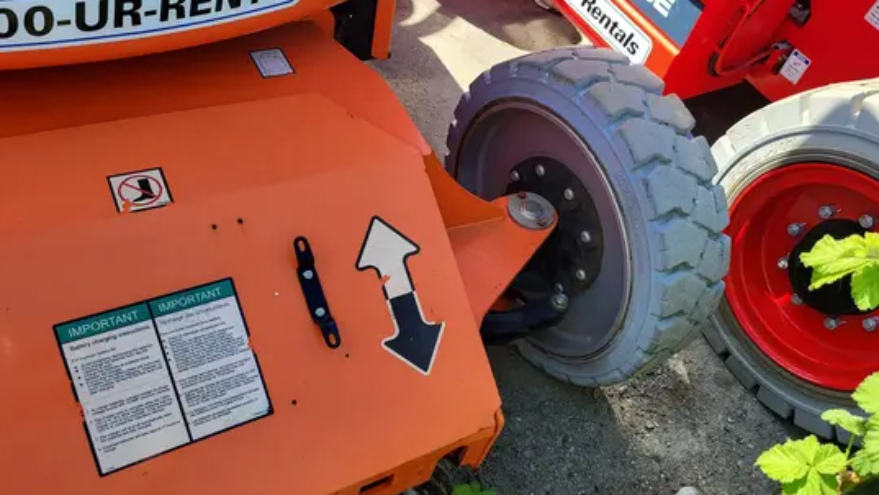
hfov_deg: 66.1
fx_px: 676
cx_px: 435
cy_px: 286
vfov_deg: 40.1
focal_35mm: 29
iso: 40
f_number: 1.8
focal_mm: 5.4
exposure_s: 1/342
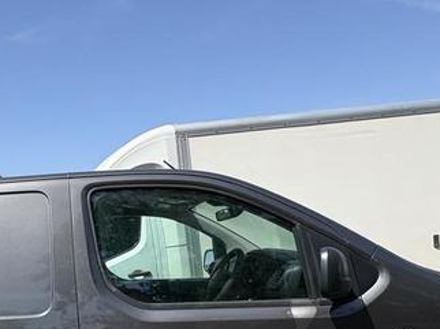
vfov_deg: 35.1
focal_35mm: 39
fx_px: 495
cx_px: 75
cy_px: 283
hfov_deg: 45.0
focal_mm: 2.22
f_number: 2.2
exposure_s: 1/1449
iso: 50
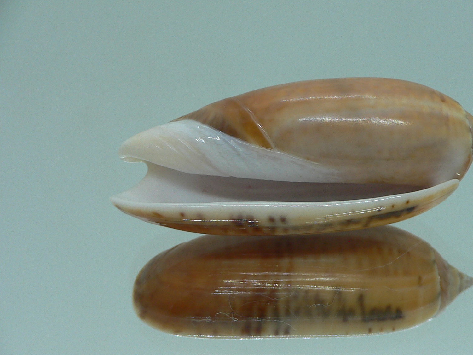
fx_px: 642
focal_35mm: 47
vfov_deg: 30.9
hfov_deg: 40.0
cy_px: 194
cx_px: 314
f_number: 2.8
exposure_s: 1/60
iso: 80
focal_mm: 4.6
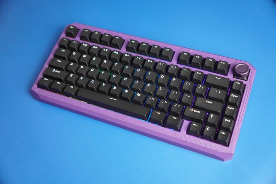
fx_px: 306
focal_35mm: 40
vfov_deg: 33.5
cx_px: 138
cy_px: 92
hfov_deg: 48.6
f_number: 2.8
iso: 500
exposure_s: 1/40
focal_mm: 26.6
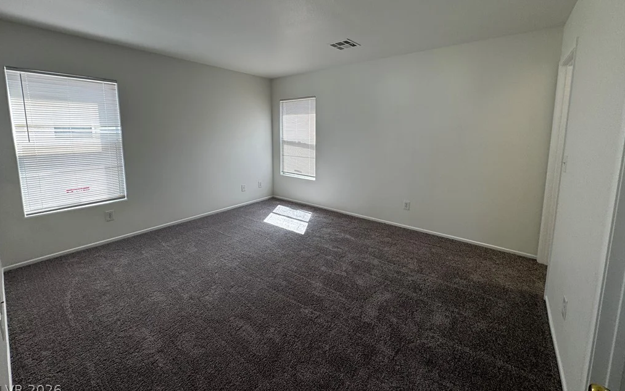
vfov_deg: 74.2
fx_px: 255
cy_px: 163
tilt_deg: -5.7
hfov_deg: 101.5
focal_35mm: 15
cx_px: 310
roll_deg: -0.3
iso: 50
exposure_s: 1/120
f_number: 2.2
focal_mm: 2.22
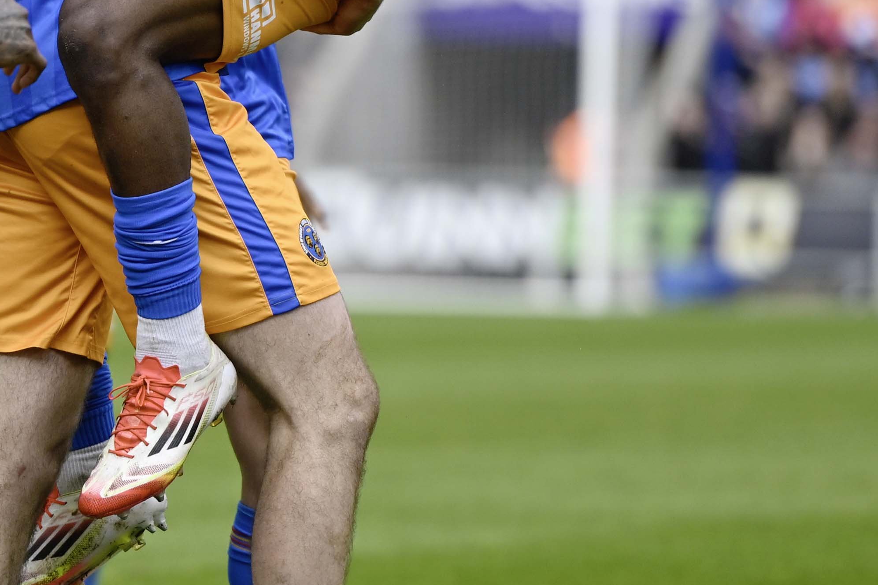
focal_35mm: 607
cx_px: 53
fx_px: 14804
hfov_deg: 3.4
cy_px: 200
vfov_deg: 2.3
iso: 400
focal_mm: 200
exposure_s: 1/2000
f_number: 3.2
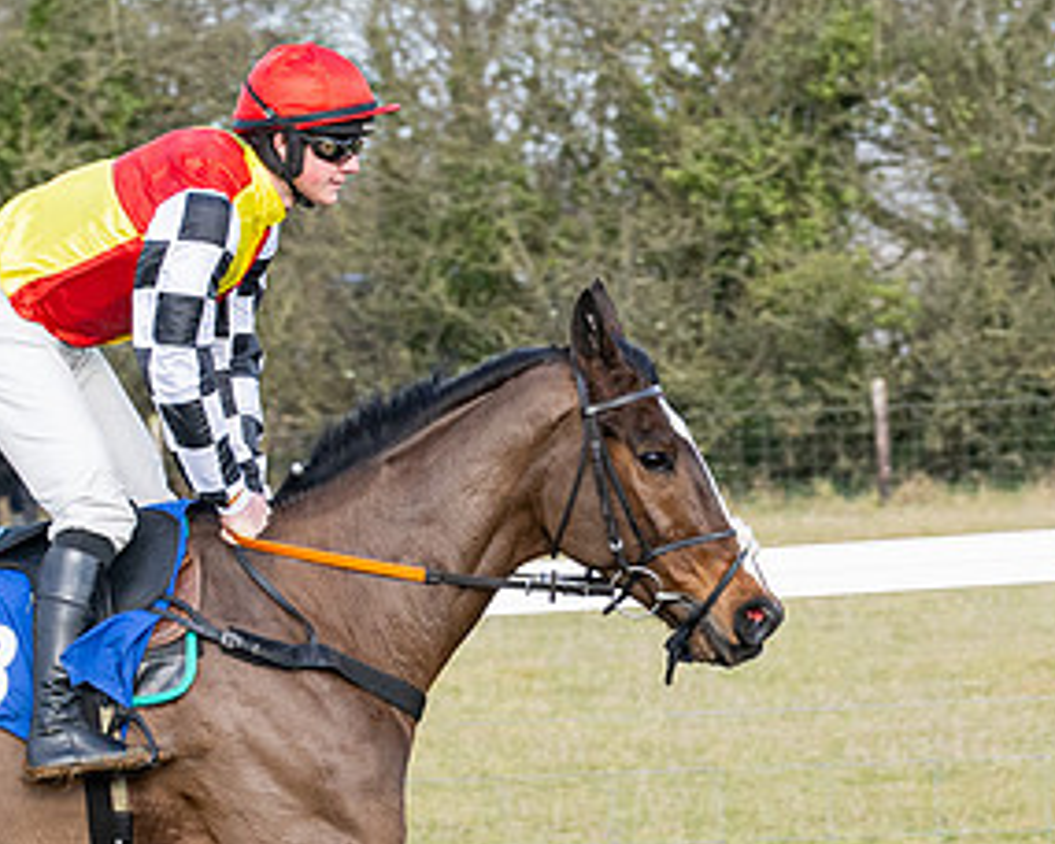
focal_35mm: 440
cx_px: 259
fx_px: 13739
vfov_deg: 3.5
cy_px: 862
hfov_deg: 4.4
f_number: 5
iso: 400
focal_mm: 103
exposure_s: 1/800
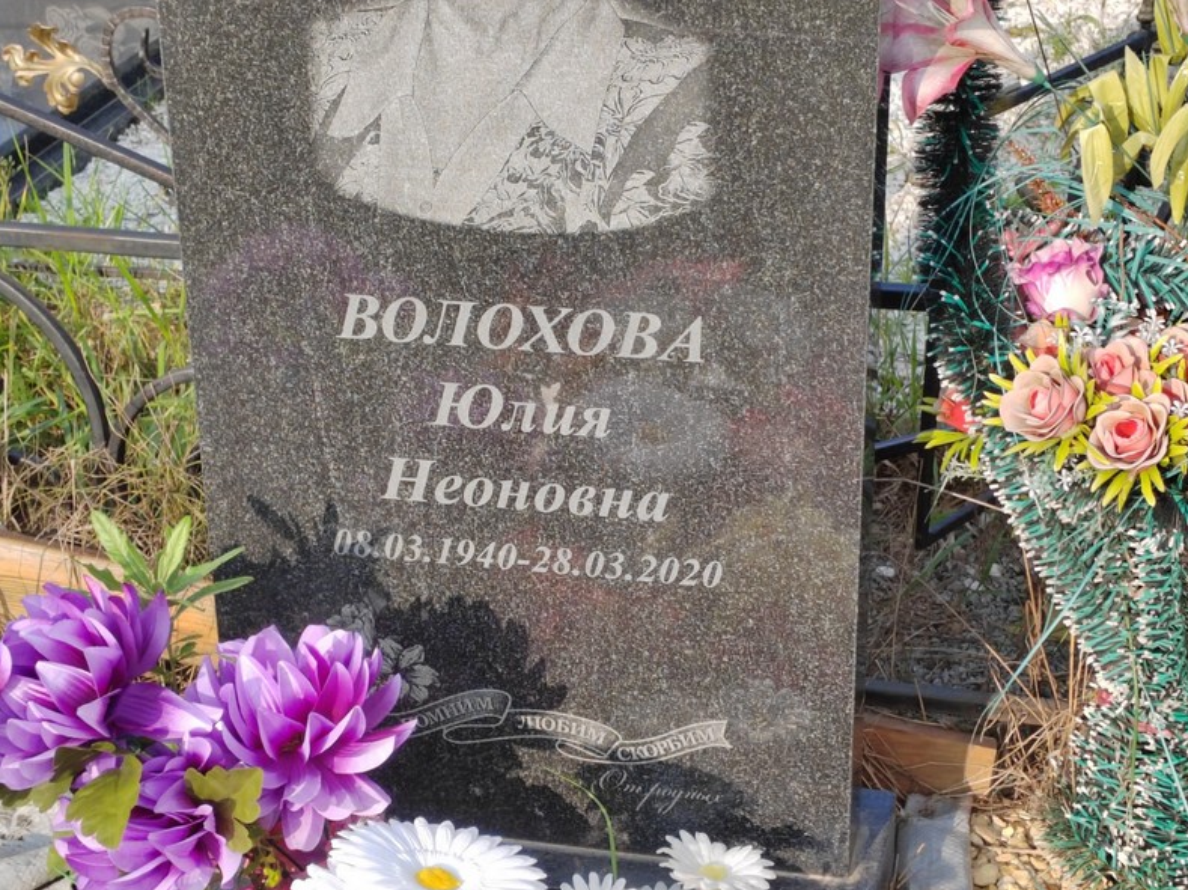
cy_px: 450
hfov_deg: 27.8
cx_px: 601
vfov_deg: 21.0
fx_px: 2401
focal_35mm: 70
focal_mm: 5.52
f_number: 1.9
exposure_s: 1/480
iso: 100
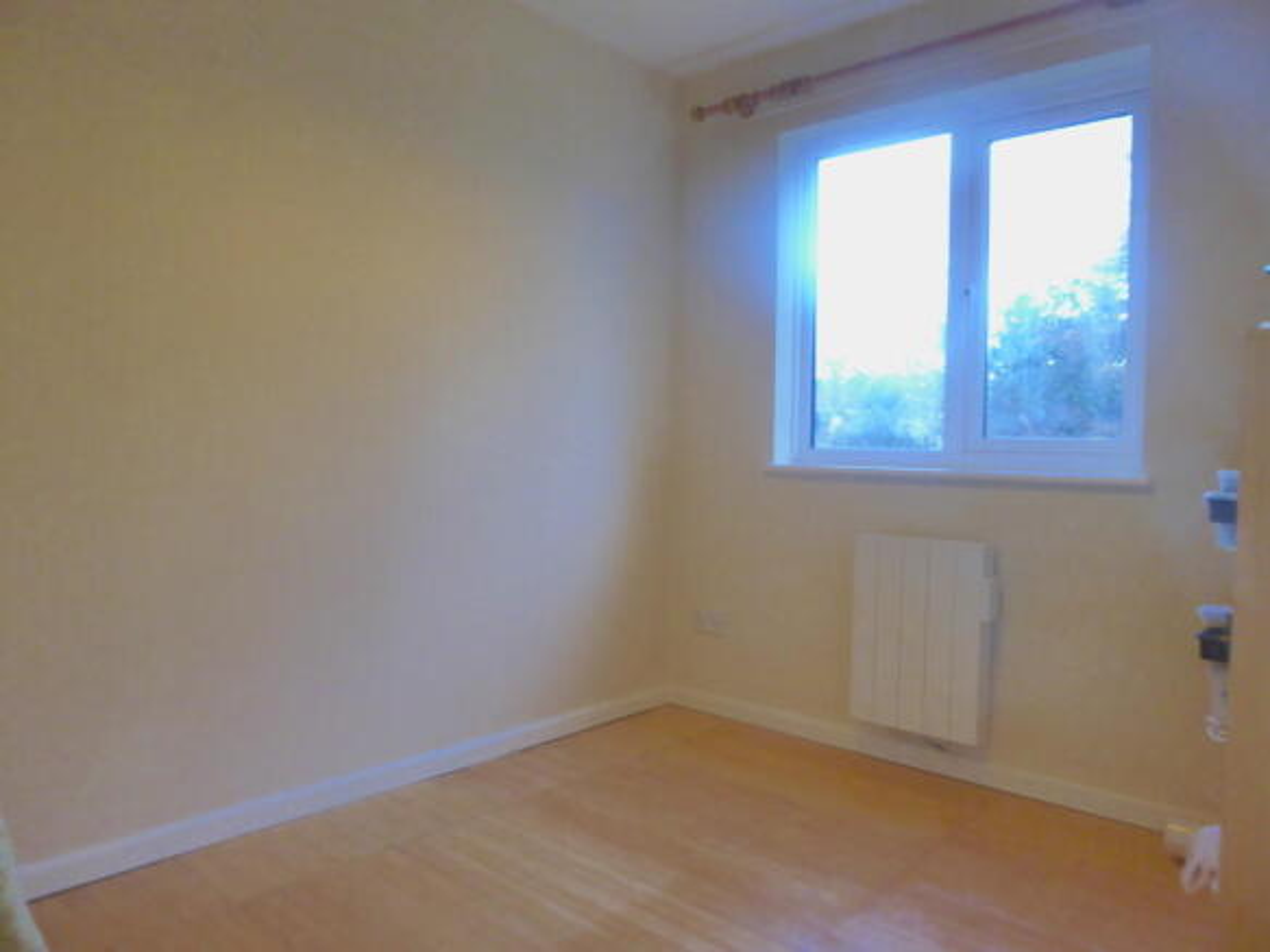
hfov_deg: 69.4
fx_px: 917
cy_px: 476
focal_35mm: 25
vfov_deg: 54.9
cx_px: 635
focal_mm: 4.3
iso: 250
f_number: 3.3
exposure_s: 1/60
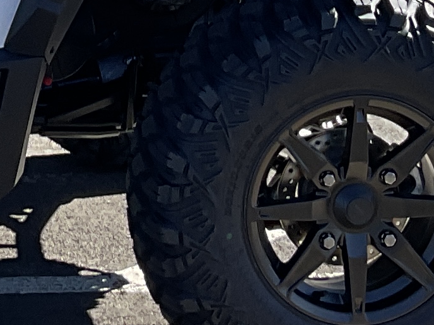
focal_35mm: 170
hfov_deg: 11.3
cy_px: -387
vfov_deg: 8.2
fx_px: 2131
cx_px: -149
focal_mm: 3
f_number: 1.8
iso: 16
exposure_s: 1/446
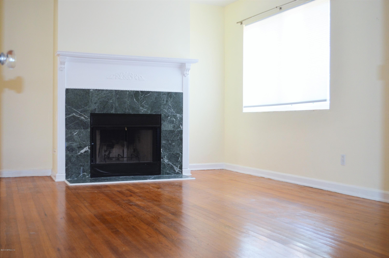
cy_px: 129
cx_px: 194
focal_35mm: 42
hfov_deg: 46.5
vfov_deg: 31.8
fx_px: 453
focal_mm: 28
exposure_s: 1/60
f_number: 4.5
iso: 640
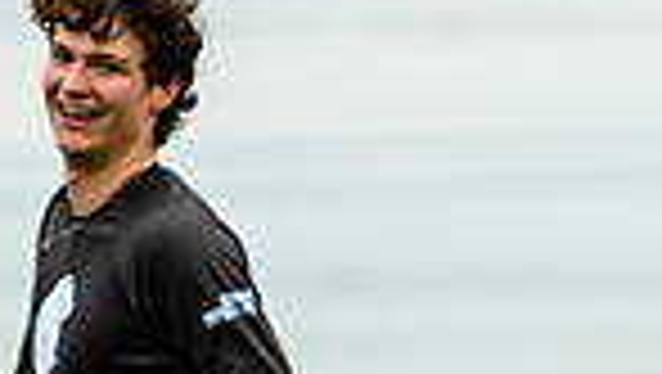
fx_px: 19327
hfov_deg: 2.0
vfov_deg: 1.1
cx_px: 698
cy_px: 395
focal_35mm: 1100
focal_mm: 135
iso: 400
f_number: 3.2
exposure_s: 1/1000
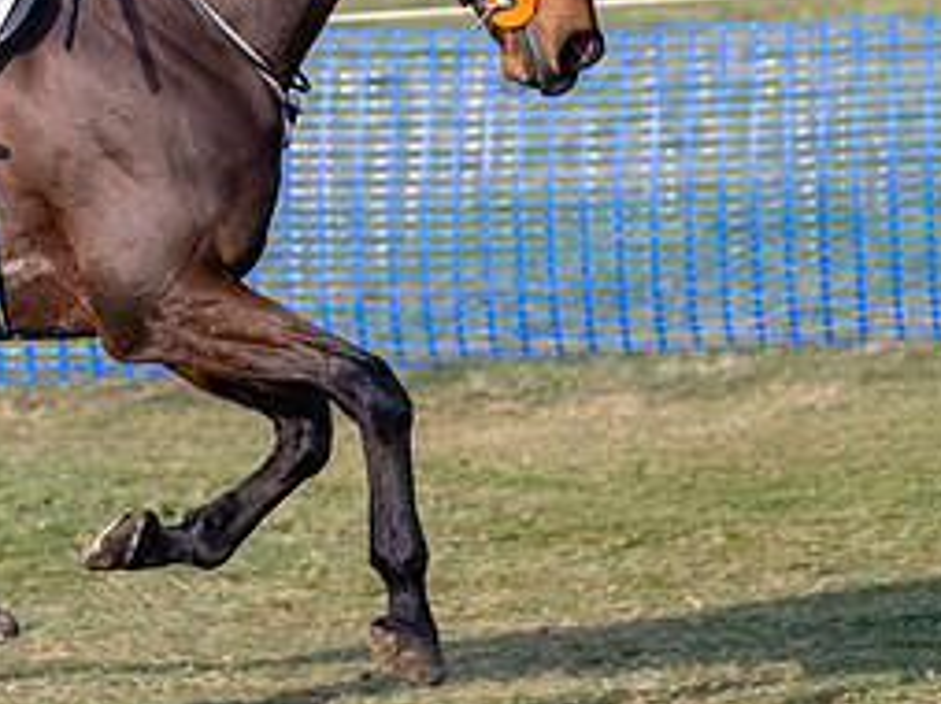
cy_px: 120
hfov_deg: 5.3
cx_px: -161
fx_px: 10184
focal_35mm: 375
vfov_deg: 4.0
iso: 125
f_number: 2.8
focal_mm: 96
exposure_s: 1/1000
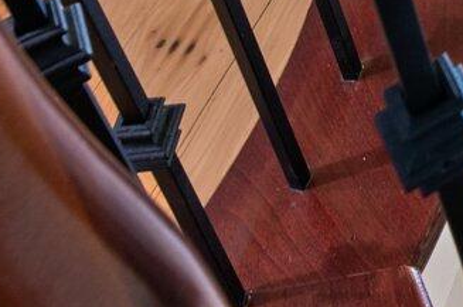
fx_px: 1207
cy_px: -549
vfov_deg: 10.9
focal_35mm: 94
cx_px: 793
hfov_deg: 18.0
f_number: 6.3
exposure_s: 1/2.5
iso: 400
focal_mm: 15
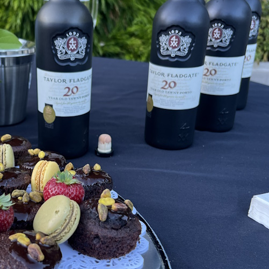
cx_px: 73
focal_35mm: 47
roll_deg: -0.8
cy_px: 150
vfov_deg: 36.0
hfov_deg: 35.4
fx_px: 413
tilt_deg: -23.0
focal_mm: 5.7
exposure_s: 1/121
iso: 80
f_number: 1.5
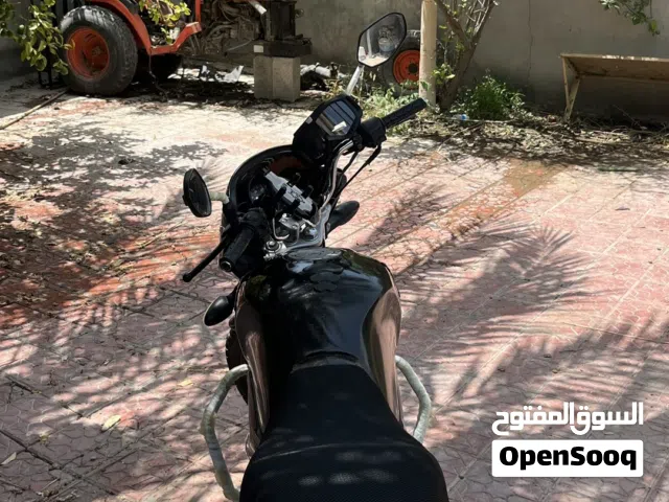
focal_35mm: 26
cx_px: 334
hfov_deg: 67.3
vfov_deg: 53.1
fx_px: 502
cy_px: 251
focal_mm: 5.1
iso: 50
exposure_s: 1/1117
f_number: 1.6
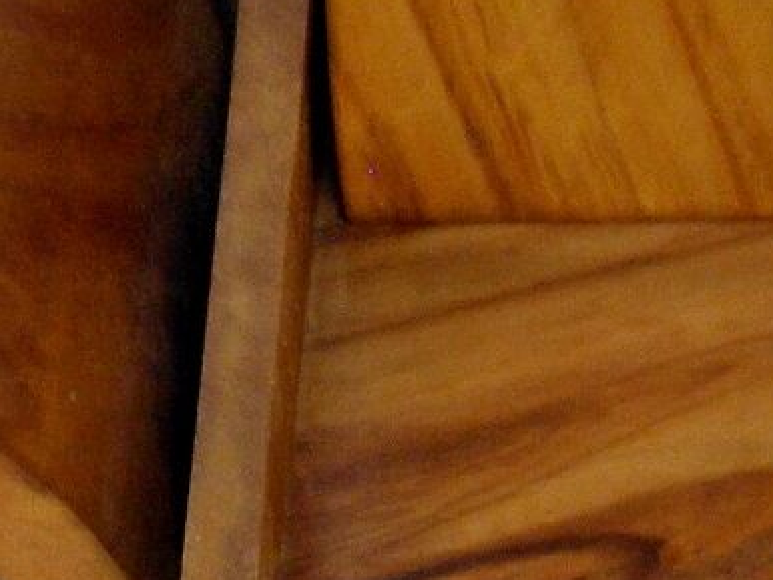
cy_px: 686
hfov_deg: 4.3
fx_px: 10097
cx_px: 1765
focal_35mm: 452
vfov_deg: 3.3
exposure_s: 1/250
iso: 100
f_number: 4.3
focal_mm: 12.2
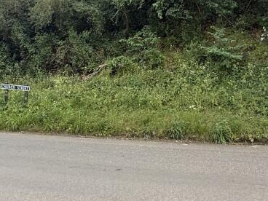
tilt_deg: +5.3
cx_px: 127
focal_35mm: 39
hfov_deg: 47.8
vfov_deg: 34.9
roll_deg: -1.9
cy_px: 23
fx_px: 302
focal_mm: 2.22
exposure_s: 1/195
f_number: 2.2
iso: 50
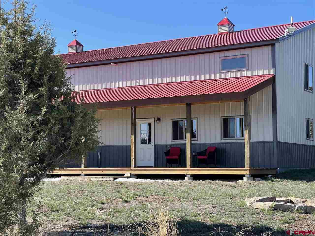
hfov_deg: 30.3
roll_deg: +1.1
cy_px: 118
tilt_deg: +5.5
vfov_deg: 22.9
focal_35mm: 64
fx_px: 582
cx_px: 158
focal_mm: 7.5
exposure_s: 1/649
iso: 20
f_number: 2.2
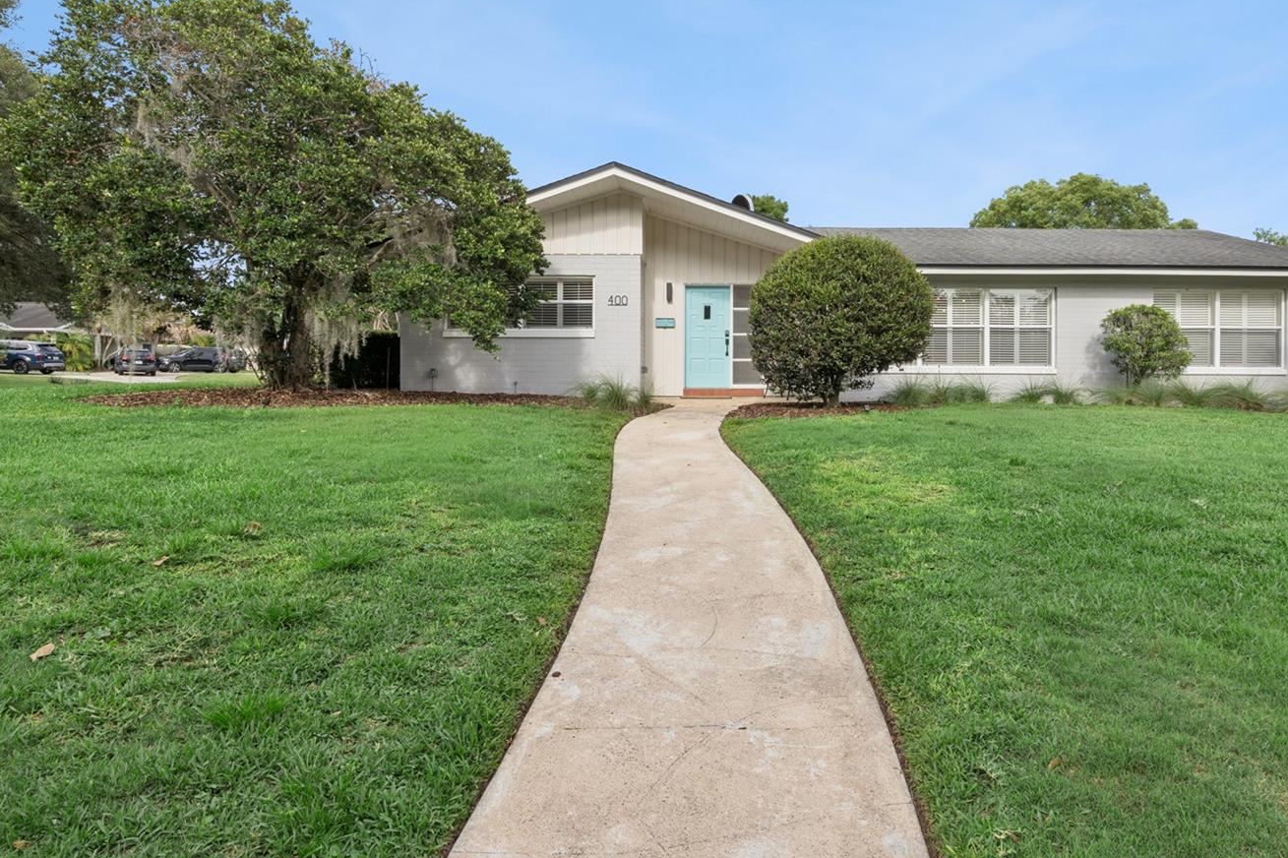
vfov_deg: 57.0
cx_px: 708
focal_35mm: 22
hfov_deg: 78.4
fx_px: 787
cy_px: 376
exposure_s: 1/25
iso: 100
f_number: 18
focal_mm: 18
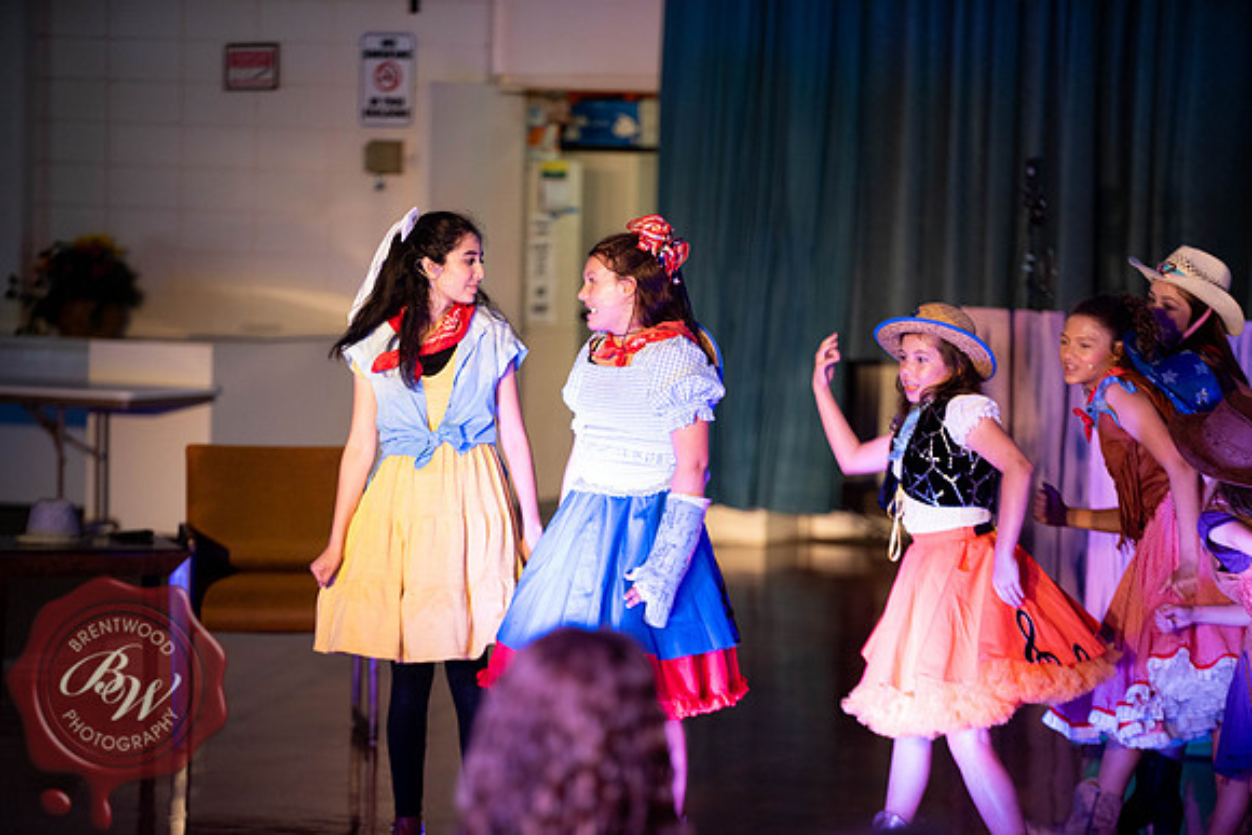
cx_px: 626
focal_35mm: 140
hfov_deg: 14.7
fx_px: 4870
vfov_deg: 9.8
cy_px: 418
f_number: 2.8
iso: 1250
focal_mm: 140
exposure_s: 1/160
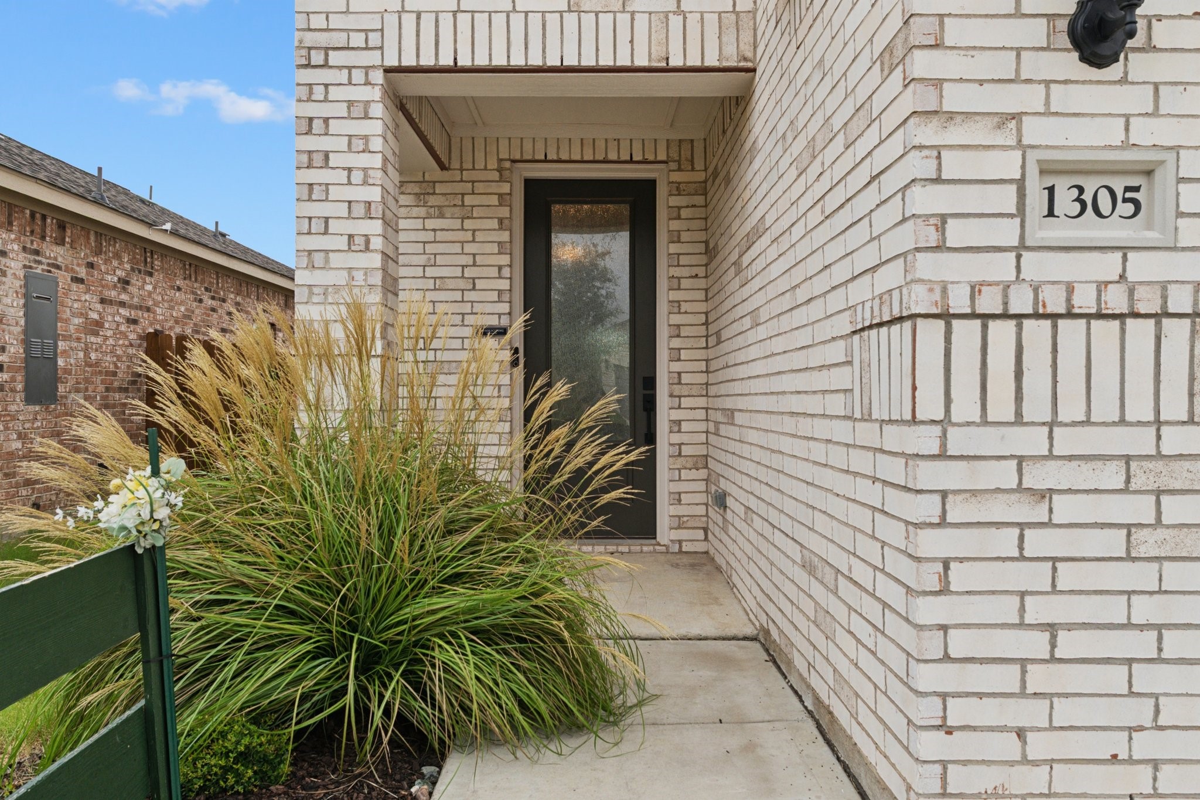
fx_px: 833
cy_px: 400
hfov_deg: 71.5
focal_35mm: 25
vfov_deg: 51.3
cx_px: 600
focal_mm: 17
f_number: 8
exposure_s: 1/80
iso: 200
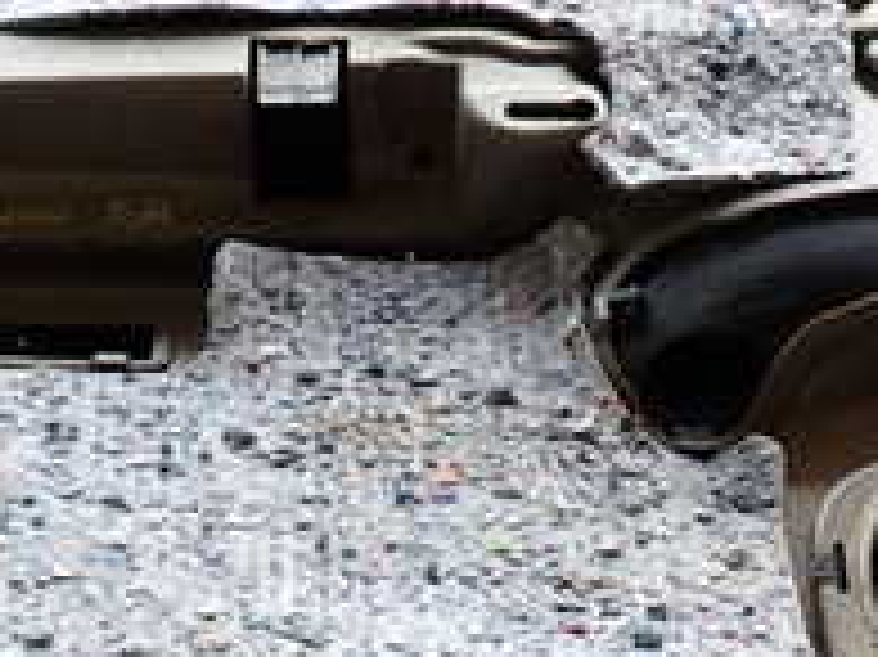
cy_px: 616
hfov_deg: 25.3
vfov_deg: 18.7
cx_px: 468
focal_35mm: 77
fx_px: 1952
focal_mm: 4.5
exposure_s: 1/125
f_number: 2.8
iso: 100
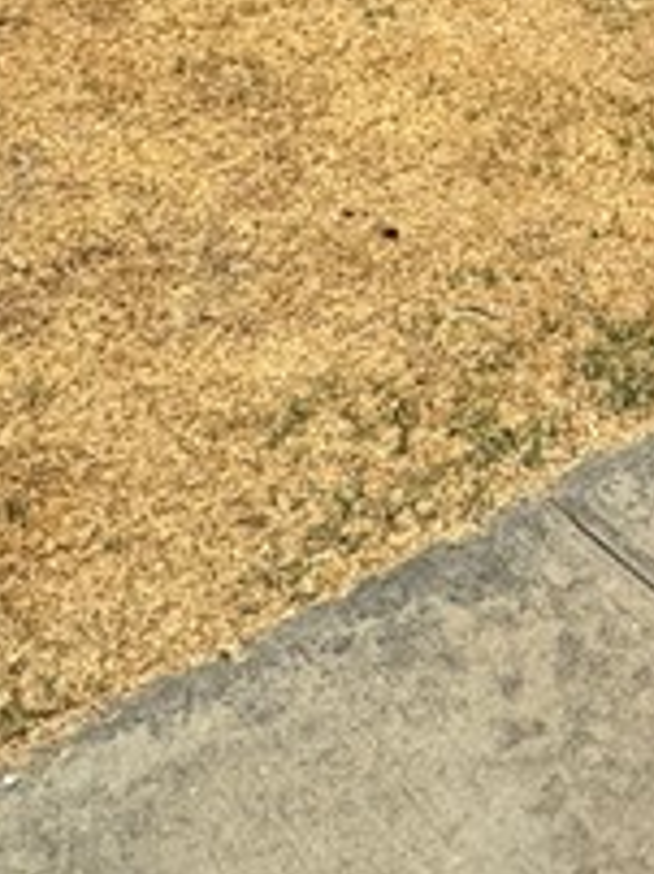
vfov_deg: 19.9
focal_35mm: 71
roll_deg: +0.7
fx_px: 1792
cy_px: -710
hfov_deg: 19.8
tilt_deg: +3.7
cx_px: 723
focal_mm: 2.22
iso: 50
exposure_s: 1/3546
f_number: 2.2
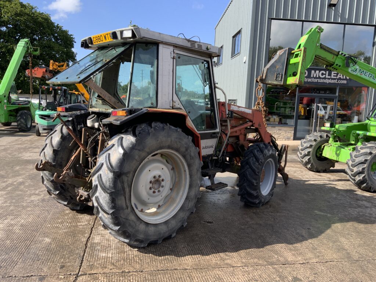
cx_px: 188
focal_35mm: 29
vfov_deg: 48.2
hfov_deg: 61.7
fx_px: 315
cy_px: 141
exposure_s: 1/739
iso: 16
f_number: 1.8
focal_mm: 3
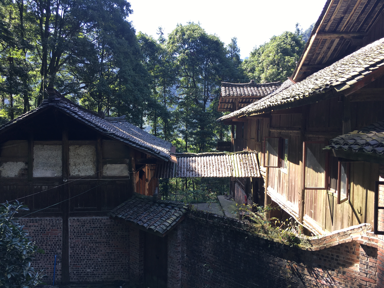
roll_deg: -0.7
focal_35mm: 29
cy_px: 144
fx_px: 322
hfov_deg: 61.7
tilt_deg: -1.0
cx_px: 192
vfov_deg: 48.2
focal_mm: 4.15
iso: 25
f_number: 2.2
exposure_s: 1/153
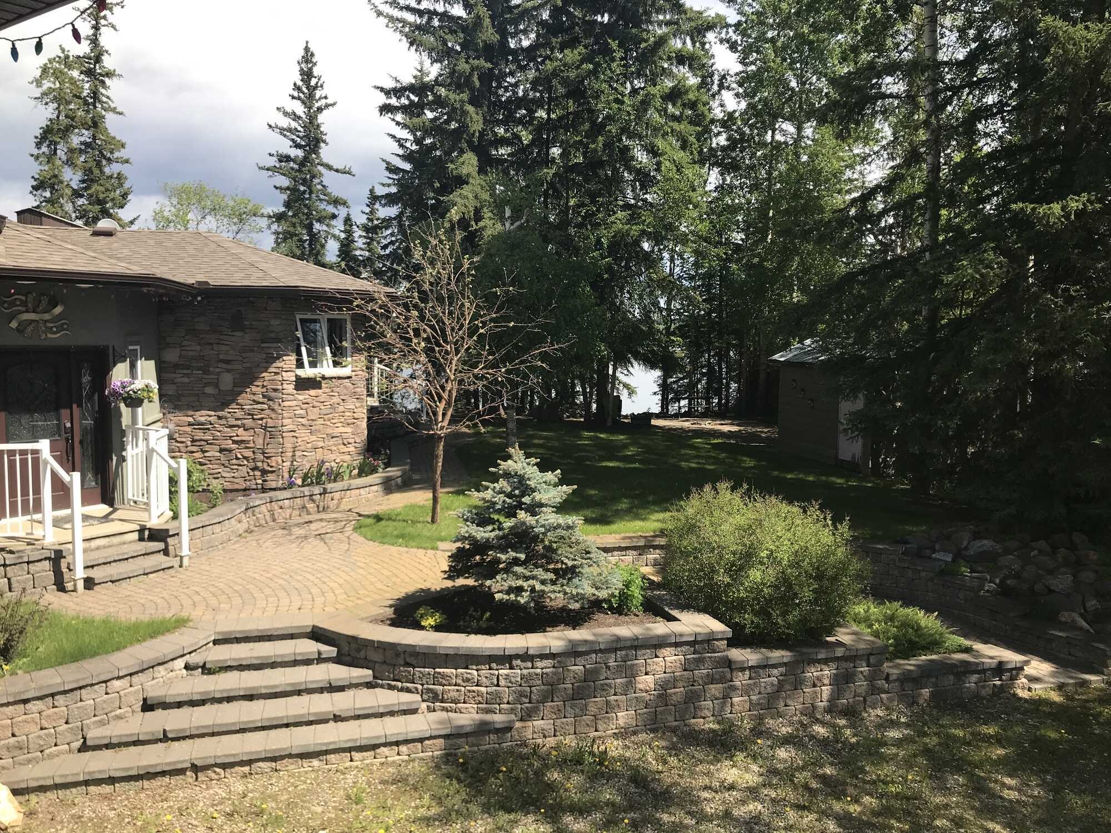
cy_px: 416
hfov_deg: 63.4
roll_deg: -0.8
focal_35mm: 28
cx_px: 556
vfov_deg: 49.7
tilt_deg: -4.6
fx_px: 899
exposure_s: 1/1259
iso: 20
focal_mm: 3.99
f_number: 1.8
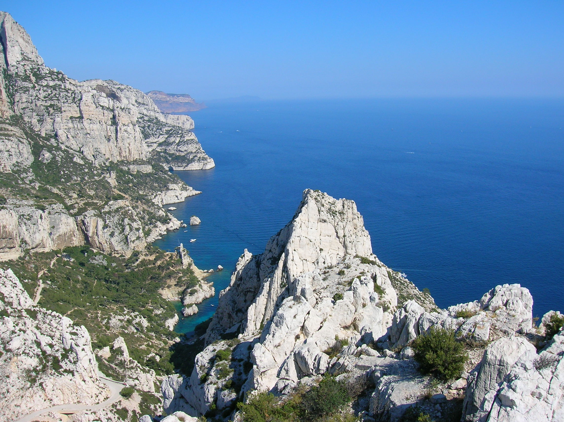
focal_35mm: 34
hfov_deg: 54.0
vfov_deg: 41.7
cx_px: 282
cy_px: 211
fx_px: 553
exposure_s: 1/542
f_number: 4.9
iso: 50
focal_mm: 5.7
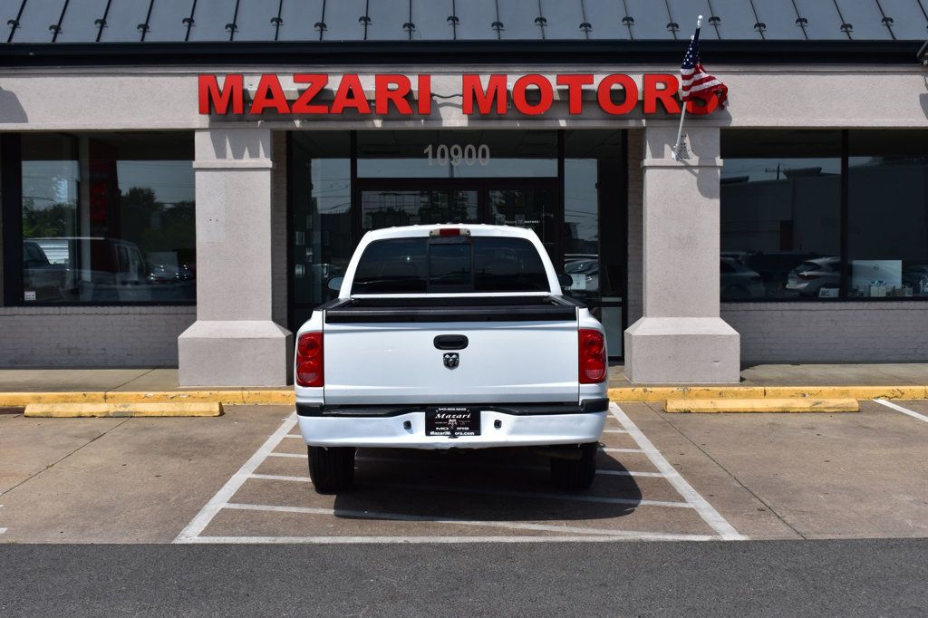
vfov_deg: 28.9
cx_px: 464
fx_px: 1198
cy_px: 309
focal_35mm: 46
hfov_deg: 42.3
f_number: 11
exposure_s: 1/500
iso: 200
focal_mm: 31
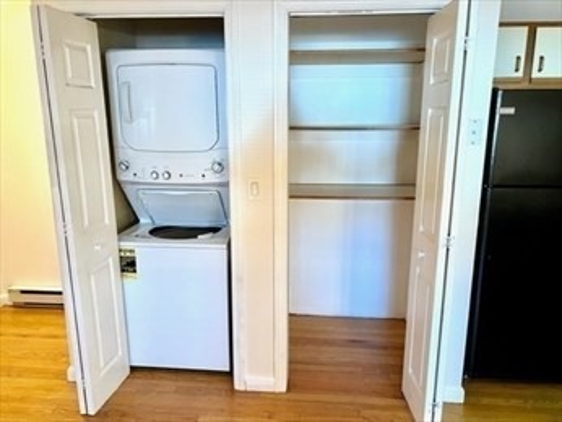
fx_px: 422
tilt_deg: -11.3
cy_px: 211
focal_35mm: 26
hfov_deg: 67.3
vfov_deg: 53.1
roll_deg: +0.7
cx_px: 281
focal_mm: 5.7
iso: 200
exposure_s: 1/60
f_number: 1.5
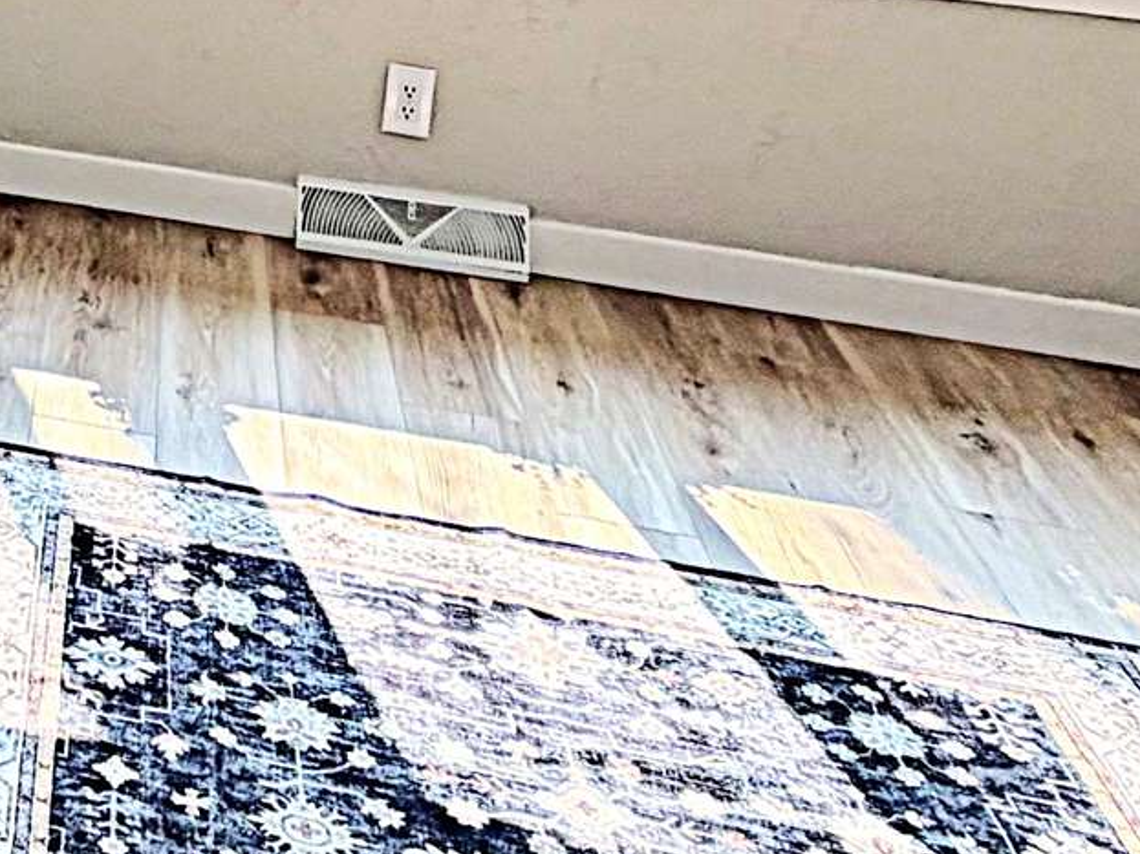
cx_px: -542
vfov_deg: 18.5
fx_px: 2272
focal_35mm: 69
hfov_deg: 23.1
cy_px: -479
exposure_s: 1/120
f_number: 2.2
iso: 50
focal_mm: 2.22
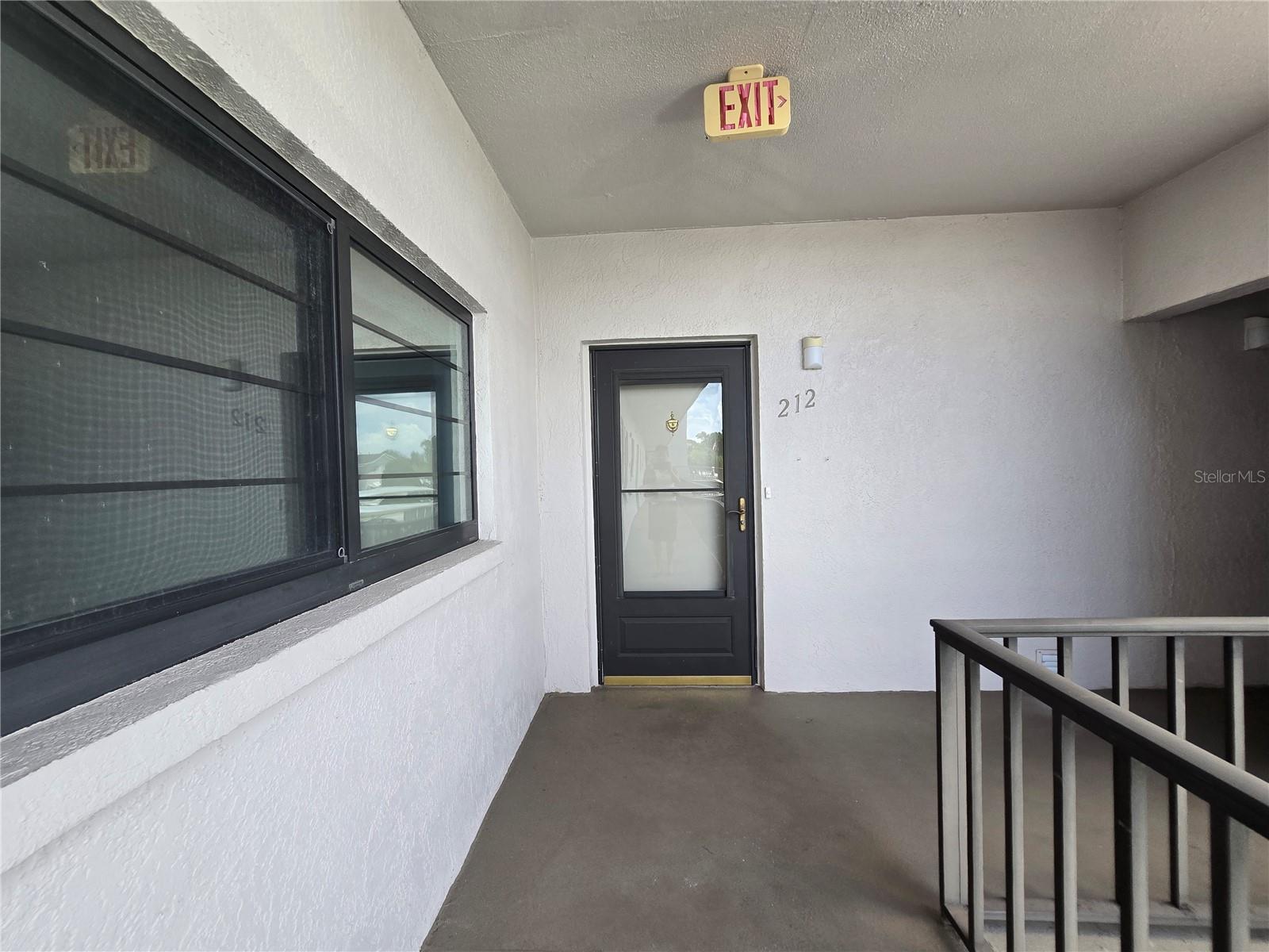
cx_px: 634
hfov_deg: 106.2
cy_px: 476
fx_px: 477
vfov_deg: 89.9
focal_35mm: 13
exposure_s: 1/279
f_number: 2.2
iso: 50
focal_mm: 2.2
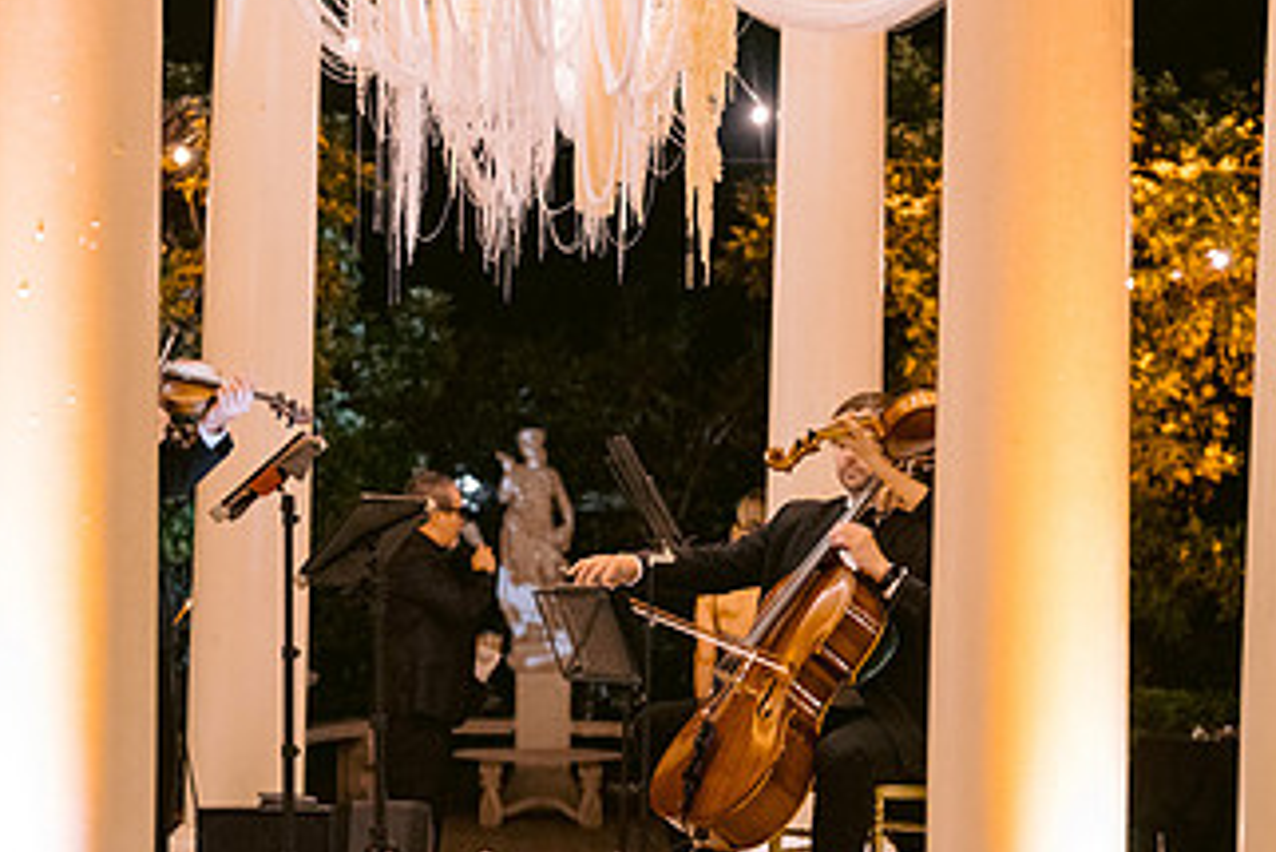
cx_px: 622
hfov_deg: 22.6
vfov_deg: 15.2
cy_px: 577
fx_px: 3191
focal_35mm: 90
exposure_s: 1/60
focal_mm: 50
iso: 2000
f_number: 1.8
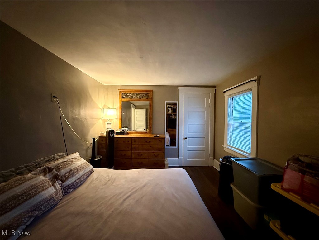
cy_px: 120
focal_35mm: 14
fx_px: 129
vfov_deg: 85.7
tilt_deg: -0.9
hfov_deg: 102.1
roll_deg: -0.9
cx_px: 160
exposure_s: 1/60
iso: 640
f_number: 2.2
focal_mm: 2.22
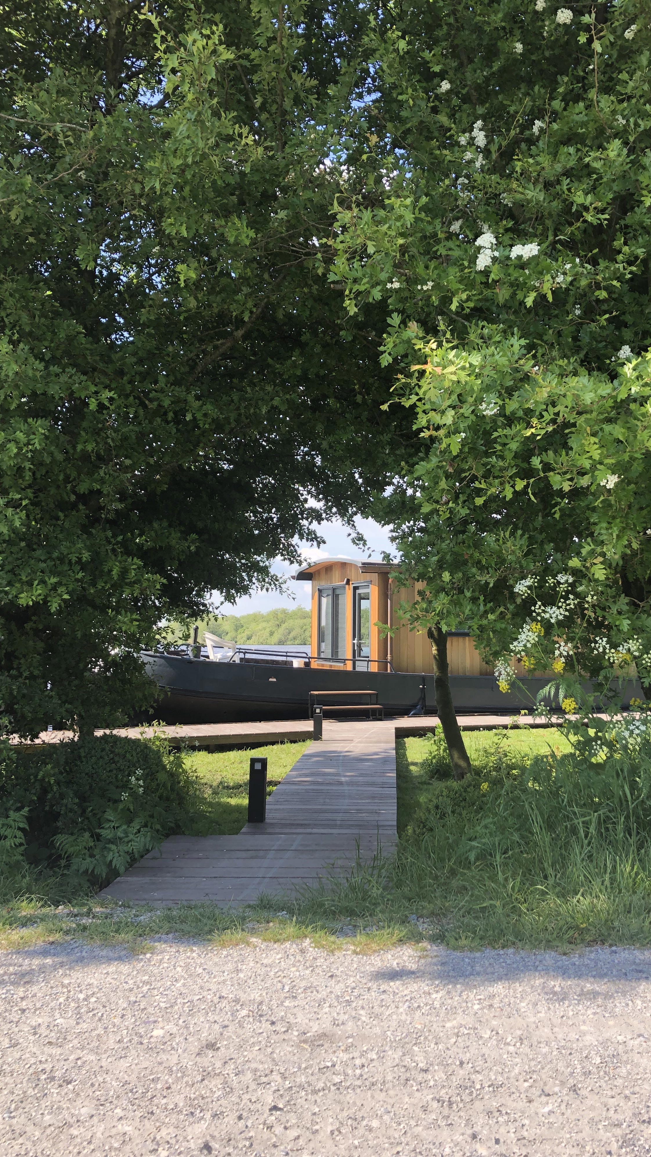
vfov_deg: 62.6
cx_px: 374
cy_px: 574
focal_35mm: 31
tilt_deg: +2.9
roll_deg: -0.5
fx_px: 951
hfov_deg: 37.7
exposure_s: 1/476
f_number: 1.8
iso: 20
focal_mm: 3.99
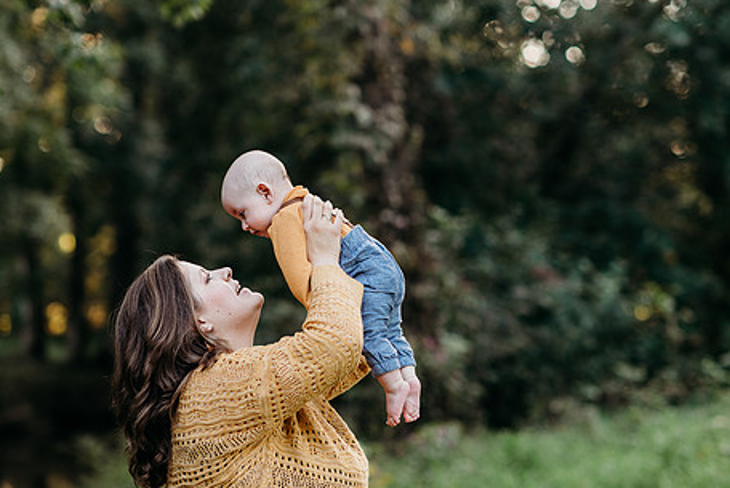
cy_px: 247
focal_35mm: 108
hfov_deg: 18.9
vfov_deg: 12.7
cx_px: 410
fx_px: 2192
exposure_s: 1/200
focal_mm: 85
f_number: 2.2
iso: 200
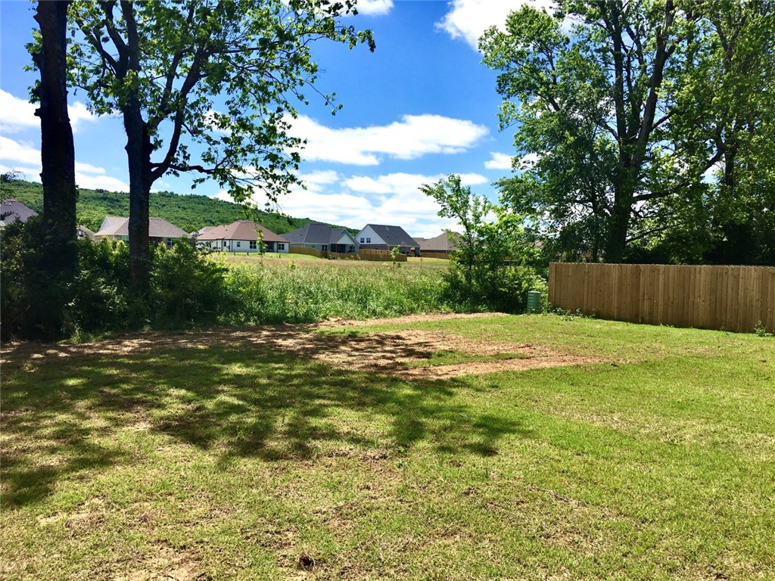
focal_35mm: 29
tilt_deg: -0.2
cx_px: 388
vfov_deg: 48.2
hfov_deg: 61.7
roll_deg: -1.1
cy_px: 290
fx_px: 649
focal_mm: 4.15
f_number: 2.2
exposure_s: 1/1876
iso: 25
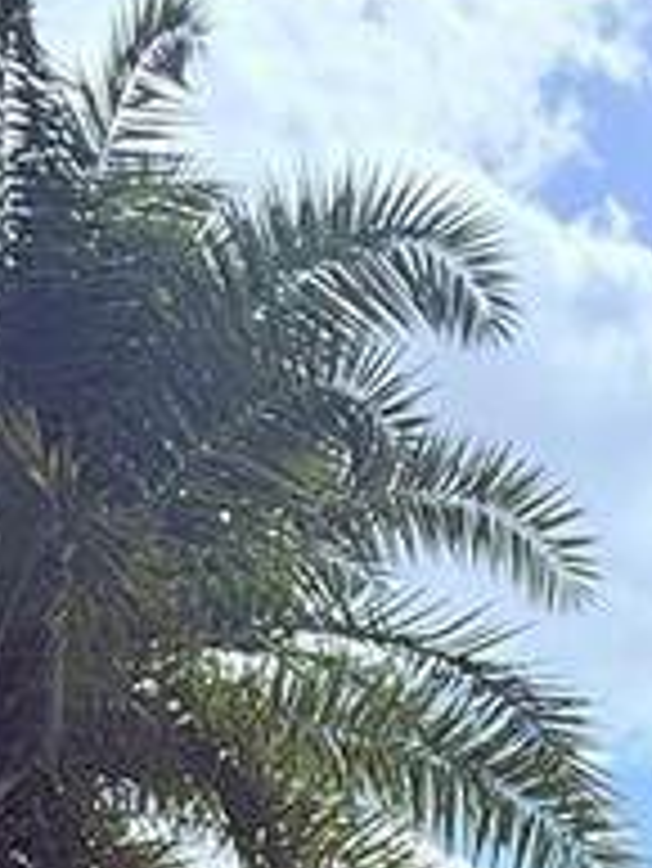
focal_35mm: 87
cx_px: 836
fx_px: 2182
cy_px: 1336
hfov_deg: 16.1
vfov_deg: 19.4
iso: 64
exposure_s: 1/6173
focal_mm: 2.22
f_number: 2.2
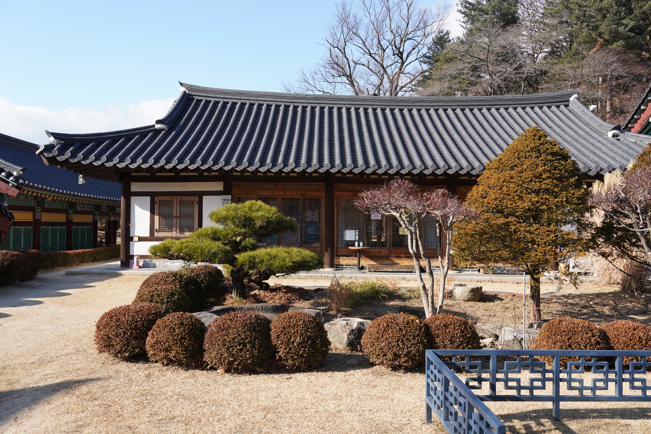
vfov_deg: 43.6
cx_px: 326
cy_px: 217
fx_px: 543
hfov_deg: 61.9
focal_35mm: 30
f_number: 9
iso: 100
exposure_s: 1/100
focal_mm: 30
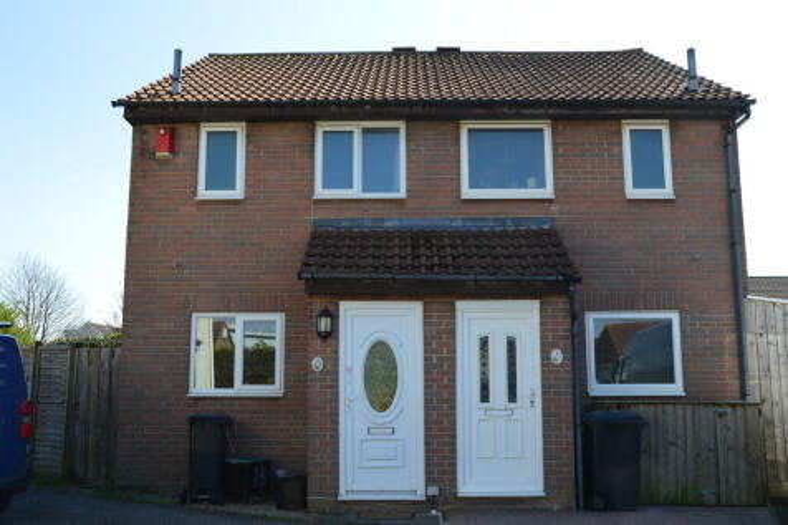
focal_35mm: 36
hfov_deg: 53.1
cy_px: 262
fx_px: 788
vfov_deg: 36.8
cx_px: 394
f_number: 10
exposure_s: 1/320
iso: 400
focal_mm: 24
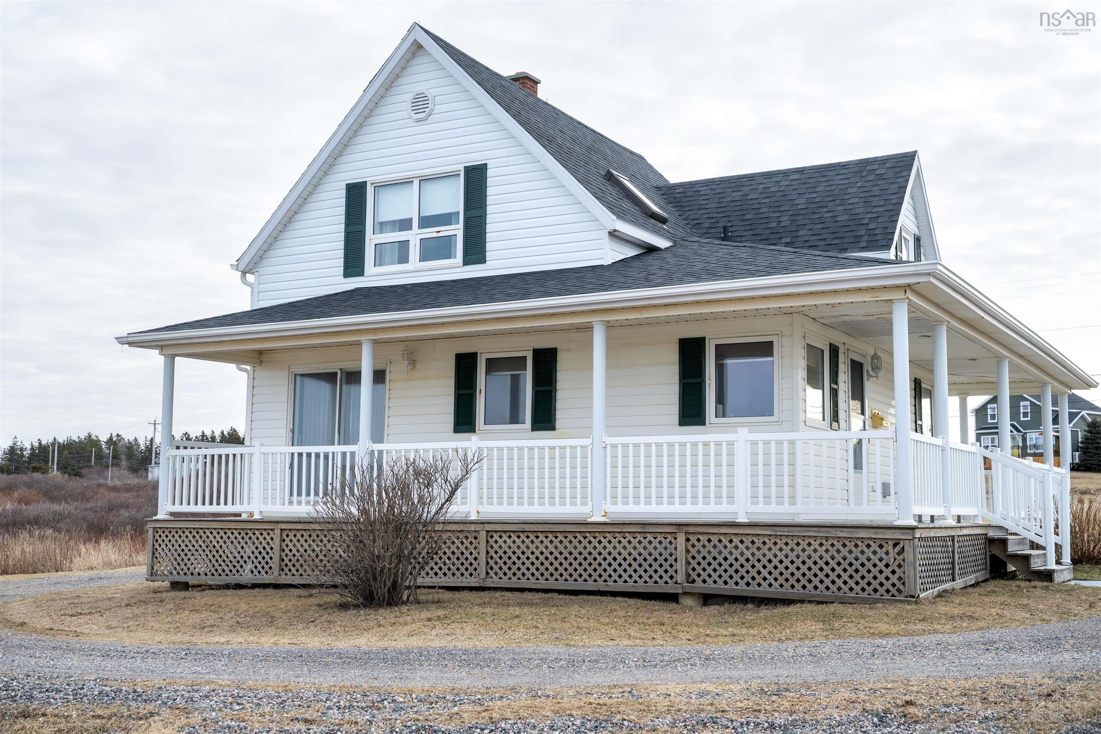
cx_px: 550
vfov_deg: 32.6
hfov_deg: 47.4
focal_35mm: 41
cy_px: 367
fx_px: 1254
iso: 200
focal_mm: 41
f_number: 5
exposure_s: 1/640
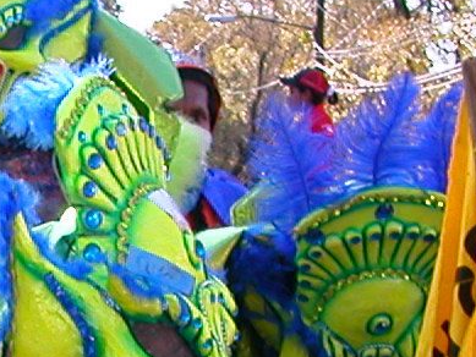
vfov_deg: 9.6
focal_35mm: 152
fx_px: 2091
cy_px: 429
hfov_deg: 12.6
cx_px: -157
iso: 100
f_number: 2.7
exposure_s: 1/310
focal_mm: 5.6
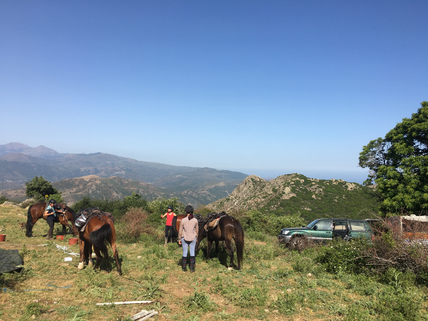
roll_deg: -2.0
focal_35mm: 29
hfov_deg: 61.7
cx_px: 214
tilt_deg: +2.2
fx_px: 359
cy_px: 160
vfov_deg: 48.2
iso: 25
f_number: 2.2
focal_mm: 4.15
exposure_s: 1/1748
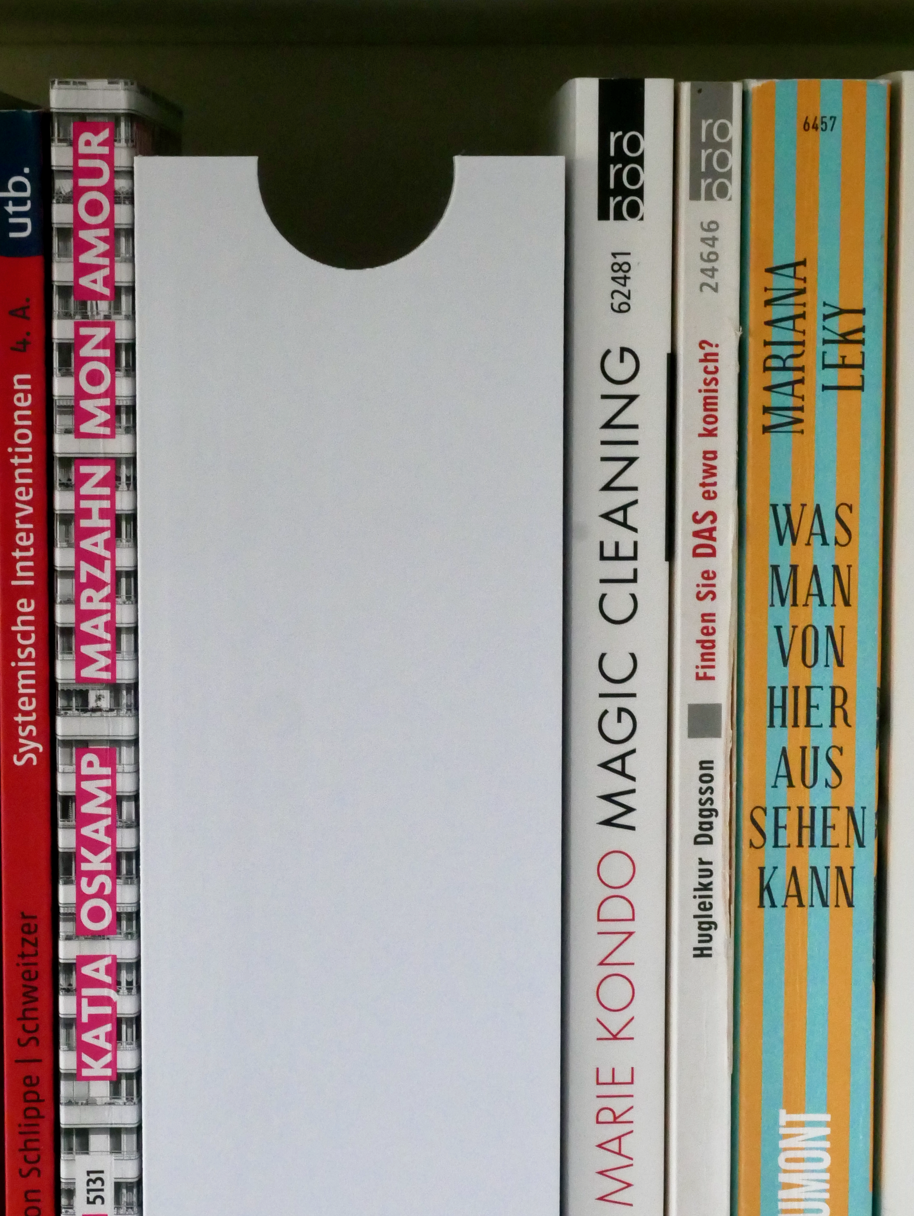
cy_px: 710
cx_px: 395
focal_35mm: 114
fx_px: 4010
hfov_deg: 13.0
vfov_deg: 17.2
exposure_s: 1/60
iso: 3200
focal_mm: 40
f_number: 10
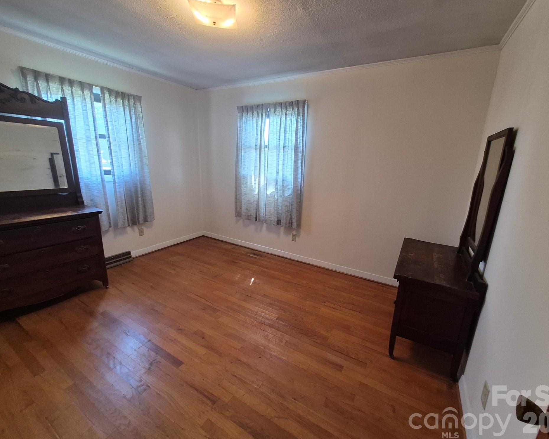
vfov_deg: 88.0
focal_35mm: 14
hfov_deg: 100.7
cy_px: 216
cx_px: 284
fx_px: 227
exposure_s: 1/60
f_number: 2.2
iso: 320
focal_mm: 1.74
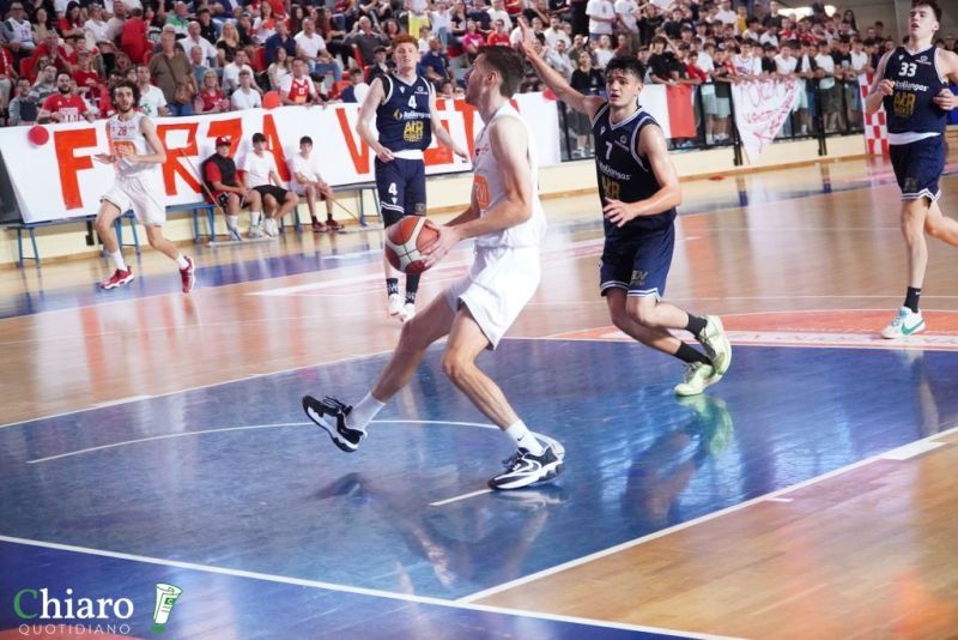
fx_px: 1877
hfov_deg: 28.6
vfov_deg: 19.3
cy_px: 320
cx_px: 479
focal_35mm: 70
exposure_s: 1/640
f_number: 4
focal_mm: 47
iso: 5000
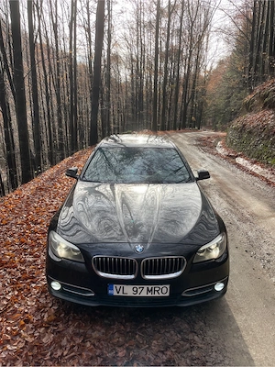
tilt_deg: -16.2
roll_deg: -2.9
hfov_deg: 53.1
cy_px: 184
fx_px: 275
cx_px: 138
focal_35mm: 26
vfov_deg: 67.3
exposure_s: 1/504
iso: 32
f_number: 1.6
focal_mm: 4.2
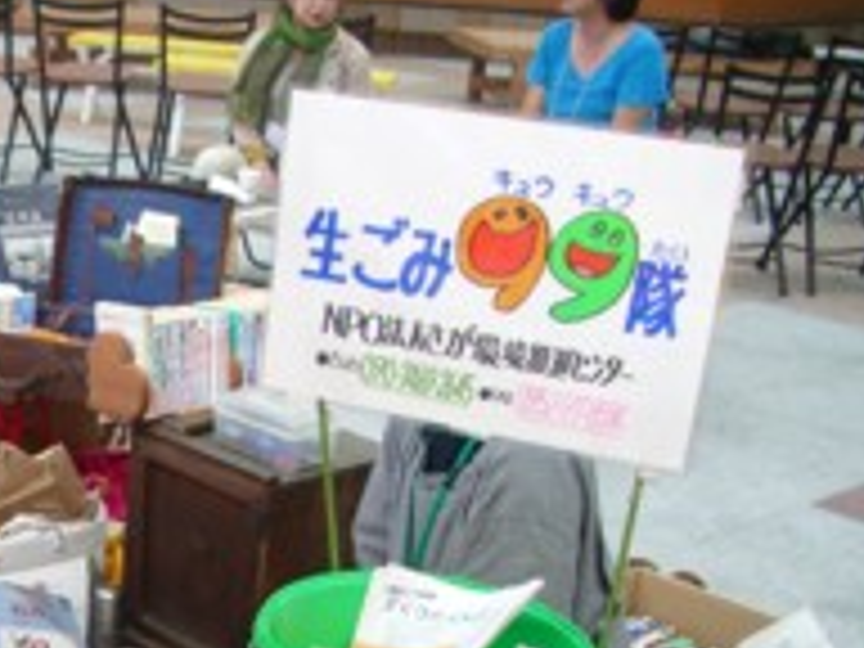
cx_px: -32
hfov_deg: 25.2
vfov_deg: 19.6
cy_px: 648
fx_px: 1822
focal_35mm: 73
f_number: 2.6
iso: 200
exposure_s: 1/50
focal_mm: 5.8
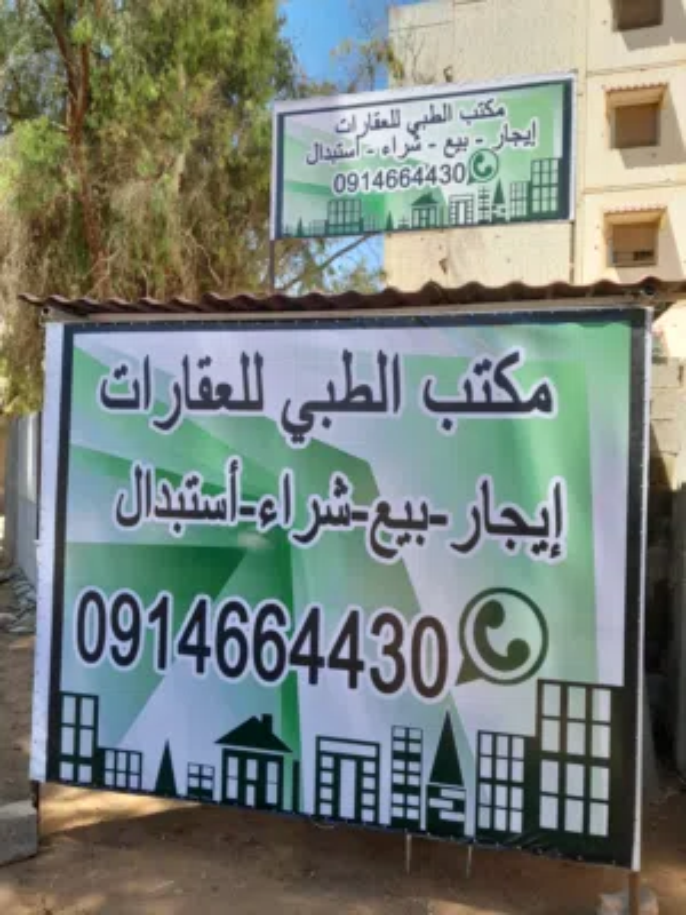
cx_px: 343
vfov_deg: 65.3
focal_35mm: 27
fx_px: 713
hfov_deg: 51.4
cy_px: 458
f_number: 1.8
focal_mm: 4
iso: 40
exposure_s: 1/223
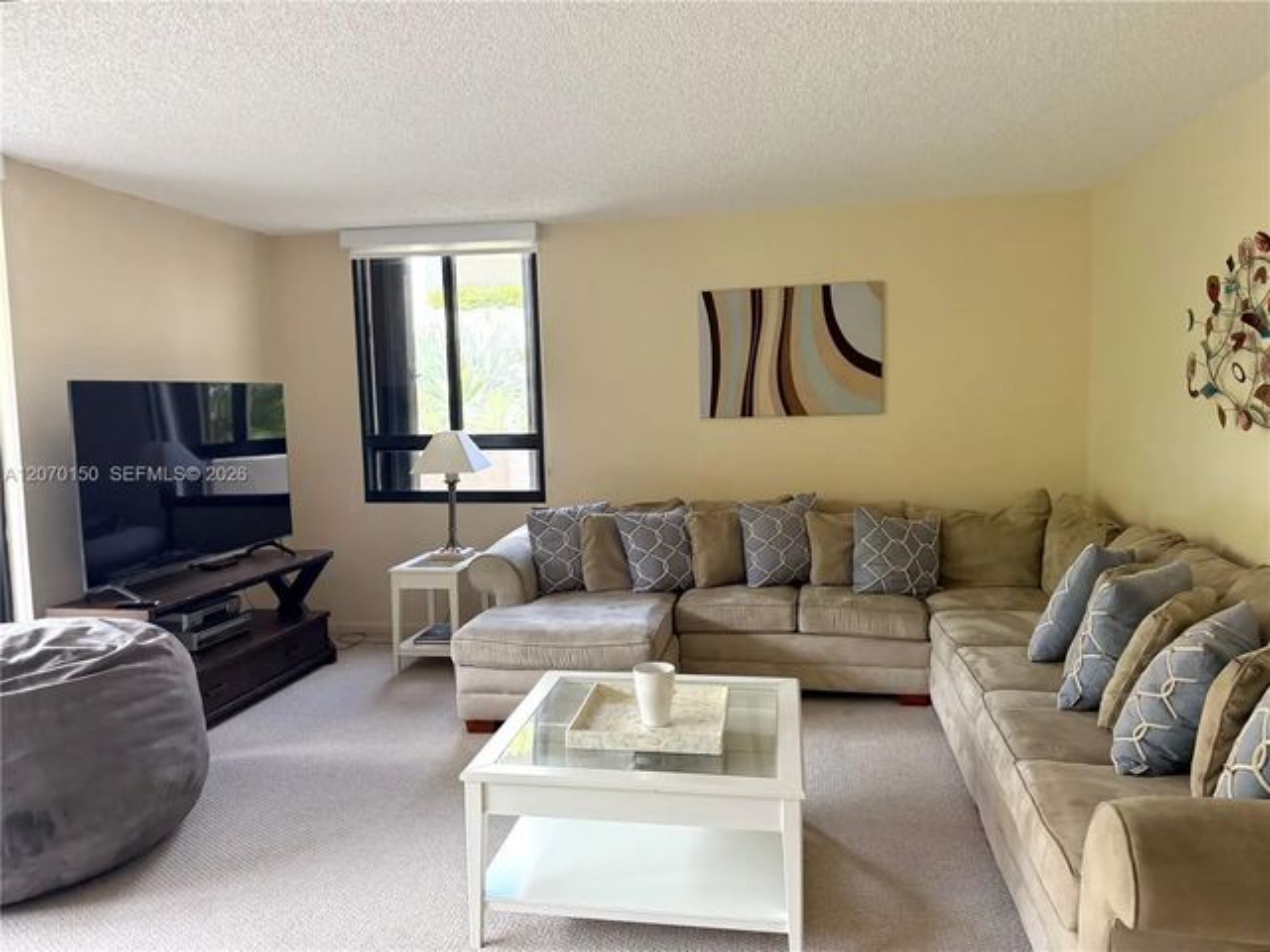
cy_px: 476
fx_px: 881
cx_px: 635
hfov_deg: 71.6
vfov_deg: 56.8
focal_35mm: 24
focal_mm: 6.76
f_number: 1.78
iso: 200
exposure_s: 1/111
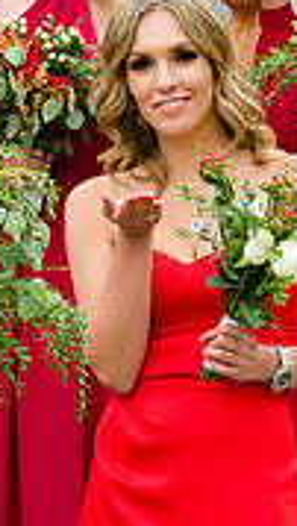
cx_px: -85
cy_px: 204
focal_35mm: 289
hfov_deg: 4.2
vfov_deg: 7.5
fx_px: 4037
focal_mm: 85
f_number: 4
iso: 100
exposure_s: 1/200
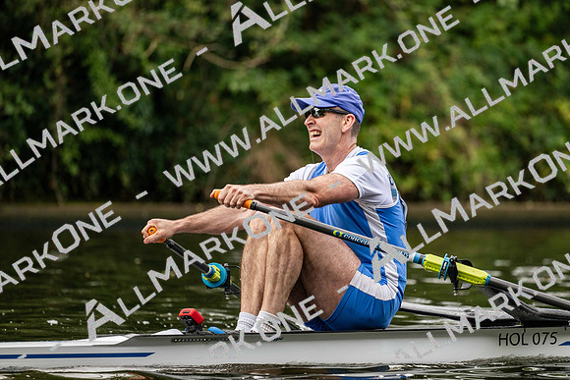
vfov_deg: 3.4
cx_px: 285
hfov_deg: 5.2
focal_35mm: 400
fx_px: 6335
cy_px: 190
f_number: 4.5
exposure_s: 1/2500
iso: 1250
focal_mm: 400
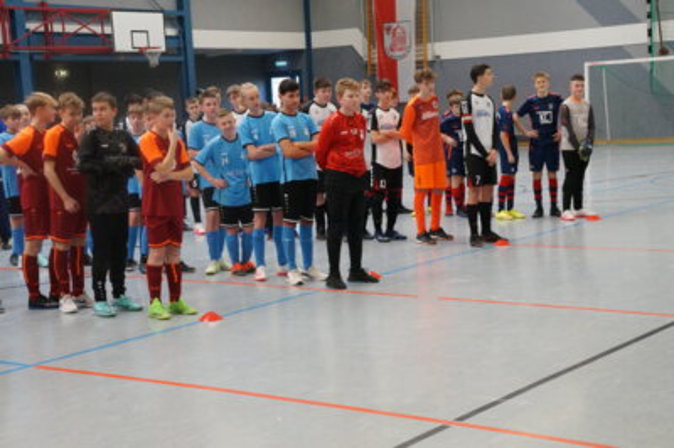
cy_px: 224
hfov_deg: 31.9
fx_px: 1179
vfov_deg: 21.5
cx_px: 337
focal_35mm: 63
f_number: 13
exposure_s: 1/60
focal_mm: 42
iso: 3200
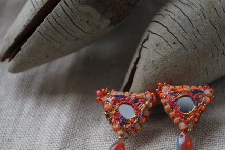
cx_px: 148
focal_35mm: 117
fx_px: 731
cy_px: 112
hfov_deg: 17.4
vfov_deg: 11.7
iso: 200
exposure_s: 1/50
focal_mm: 52
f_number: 5.6
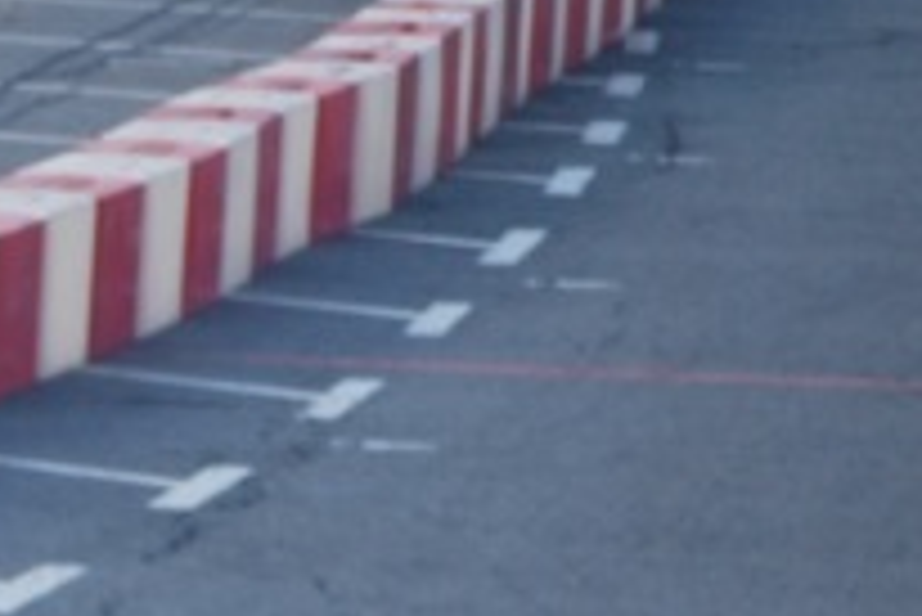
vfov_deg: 2.2
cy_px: 1374
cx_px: -1336
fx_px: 15710
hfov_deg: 3.3
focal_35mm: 613
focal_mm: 82
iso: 200
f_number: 5
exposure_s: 1/400
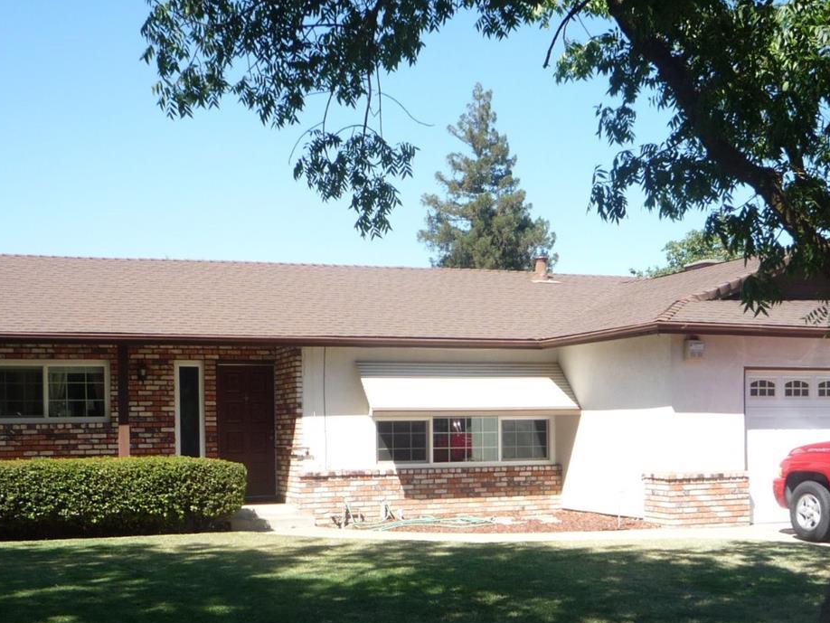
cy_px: 464
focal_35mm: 49
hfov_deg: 38.9
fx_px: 1175
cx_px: 424
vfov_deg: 29.2
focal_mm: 5.2
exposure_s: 1/320
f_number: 4
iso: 100
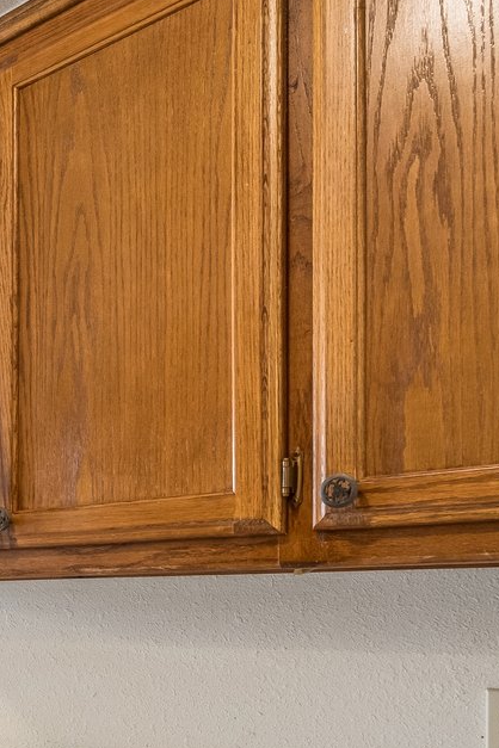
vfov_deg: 38.5
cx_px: -326
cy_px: 623
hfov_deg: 21.3
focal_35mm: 49
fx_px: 1019
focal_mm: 10
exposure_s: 1/13
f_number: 8
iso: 200
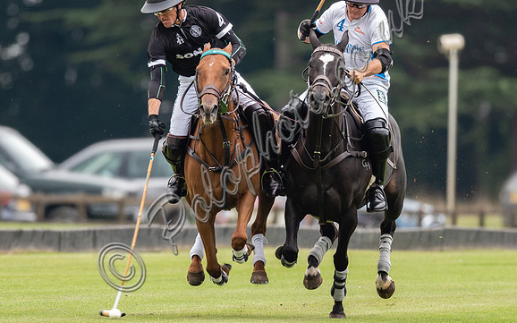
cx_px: 205
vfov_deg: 1.1
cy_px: 170
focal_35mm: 1152
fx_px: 16228
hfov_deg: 1.8
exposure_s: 1/640
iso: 500
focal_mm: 500
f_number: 4
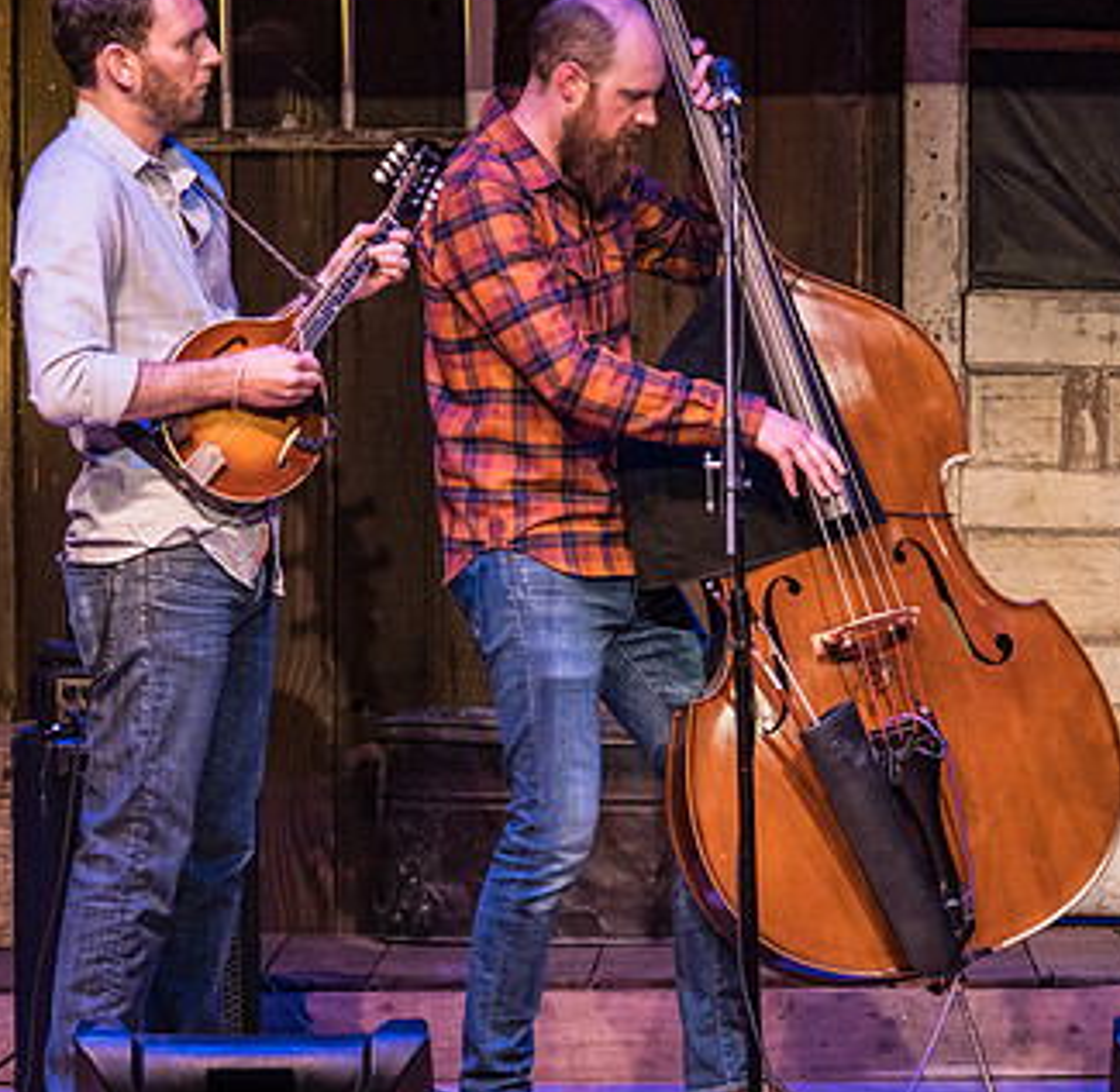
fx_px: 13487
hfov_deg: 4.8
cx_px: 758
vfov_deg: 4.6
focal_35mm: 373
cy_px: 579
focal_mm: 95
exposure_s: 1/125
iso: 800
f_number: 2.8
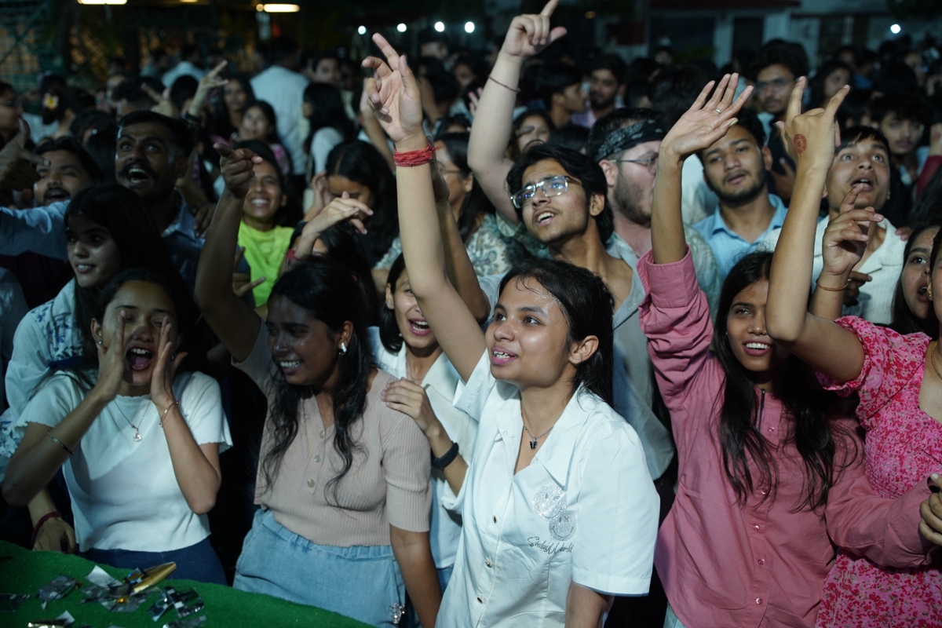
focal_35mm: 35
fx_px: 916
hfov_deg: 54.4
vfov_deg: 37.9
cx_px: 471
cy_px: 314
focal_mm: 35
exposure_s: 1/160
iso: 1000
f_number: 3.5
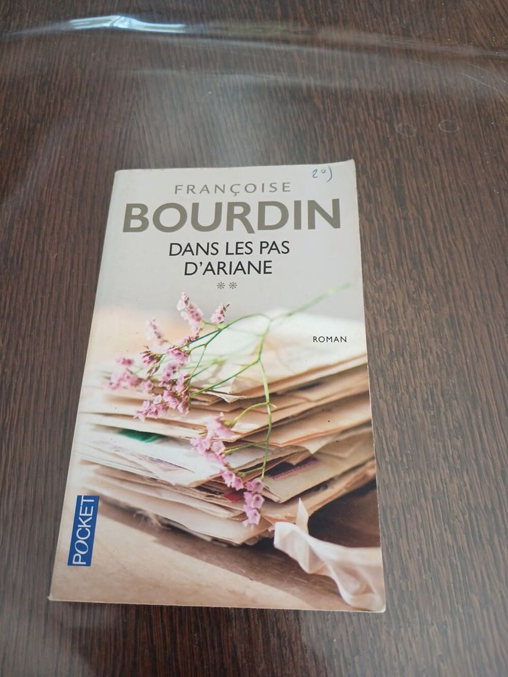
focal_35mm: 27
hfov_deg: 51.4
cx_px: 254
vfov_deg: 65.3
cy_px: 338
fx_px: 528
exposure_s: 1/50
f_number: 1.8
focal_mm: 3.98
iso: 64
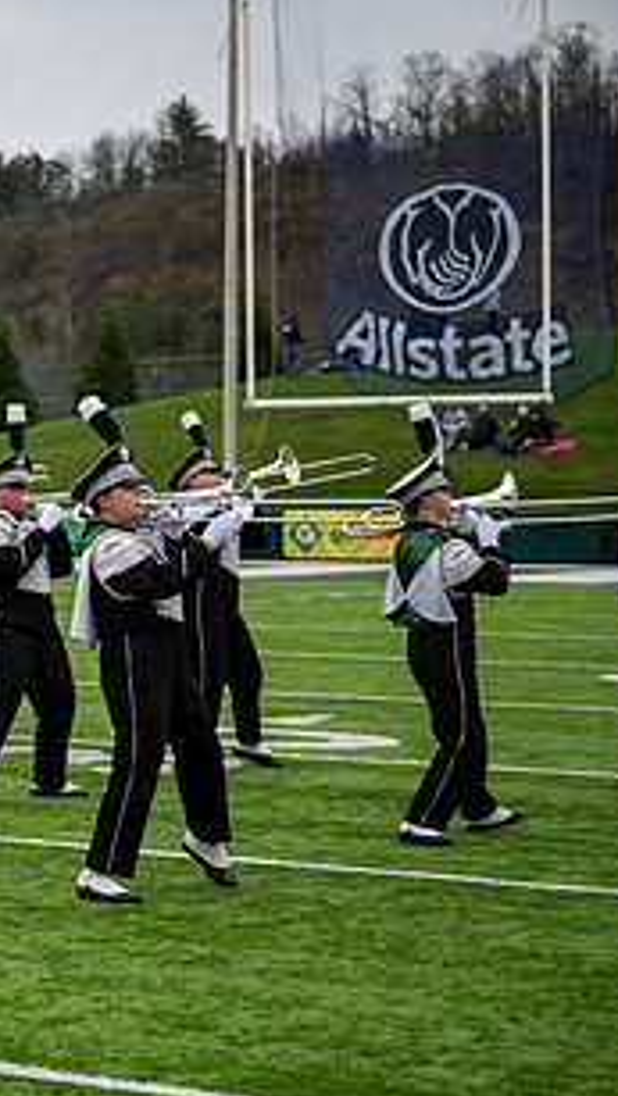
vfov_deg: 20.3
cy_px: 598
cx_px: -407
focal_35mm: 105
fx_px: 3055
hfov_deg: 11.0
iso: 100
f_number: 2.8
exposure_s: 1/500
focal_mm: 53
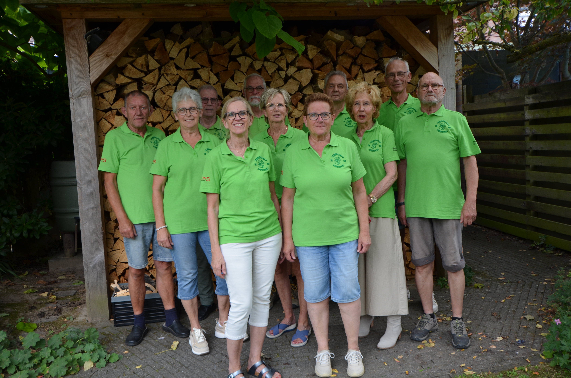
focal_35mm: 33
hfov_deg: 57.3
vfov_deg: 39.8
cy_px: 189
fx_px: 522
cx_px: 286
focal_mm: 22
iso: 200
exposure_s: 1/100
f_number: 5
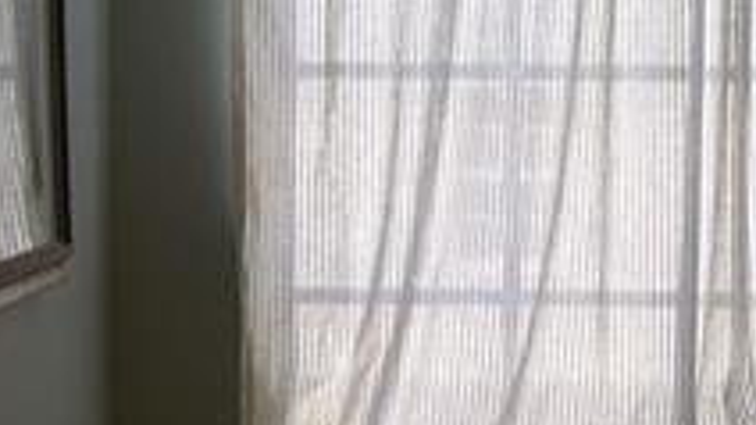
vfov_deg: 9.6
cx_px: 588
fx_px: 2505
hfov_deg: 17.0
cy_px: 500
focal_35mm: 125
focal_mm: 8
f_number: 2.8
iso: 100
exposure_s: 1/103
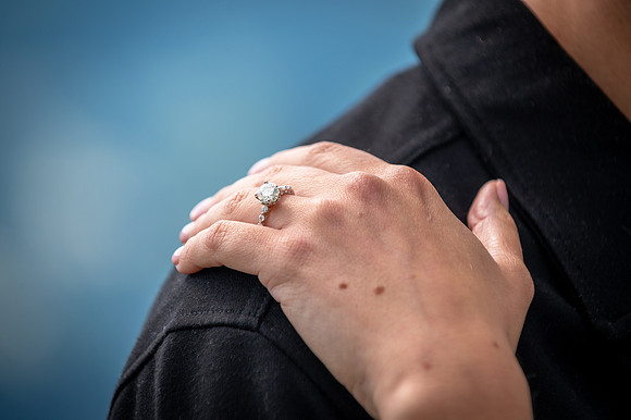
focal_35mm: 200
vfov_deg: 6.9
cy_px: 210
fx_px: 3503
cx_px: 316
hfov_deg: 10.3
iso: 320
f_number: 5.6
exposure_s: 1/1250
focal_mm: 200
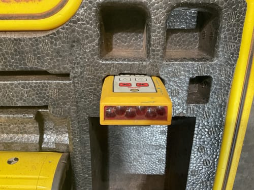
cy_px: 95
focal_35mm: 29
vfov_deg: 48.2
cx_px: 127
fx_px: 213
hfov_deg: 61.7
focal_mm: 3
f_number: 1.8
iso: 160
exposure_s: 1/50
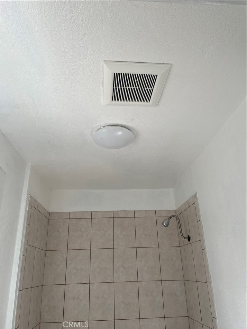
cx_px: 124
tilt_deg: +23.7
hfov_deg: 53.1
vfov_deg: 67.3
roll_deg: +1.7
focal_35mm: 26
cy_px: 164
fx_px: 247
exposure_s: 1/363
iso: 32
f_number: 1.6
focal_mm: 4.2
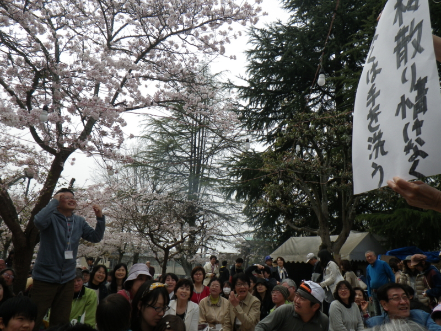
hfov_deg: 63.4
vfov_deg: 49.7
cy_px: 166
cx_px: 220
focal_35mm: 28
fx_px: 357
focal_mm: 5
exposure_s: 1/640
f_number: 4.2
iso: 80
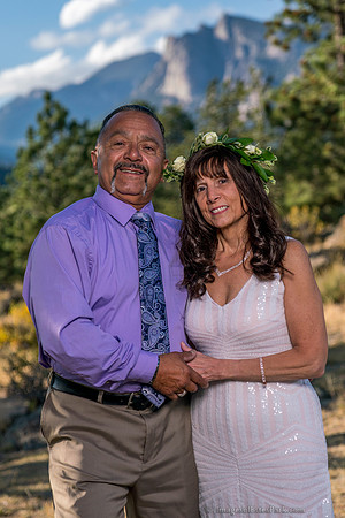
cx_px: 172
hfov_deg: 19.5
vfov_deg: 28.8
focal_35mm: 70
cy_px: 259
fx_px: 1006
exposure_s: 1/2000
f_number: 3.2
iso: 160
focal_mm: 70
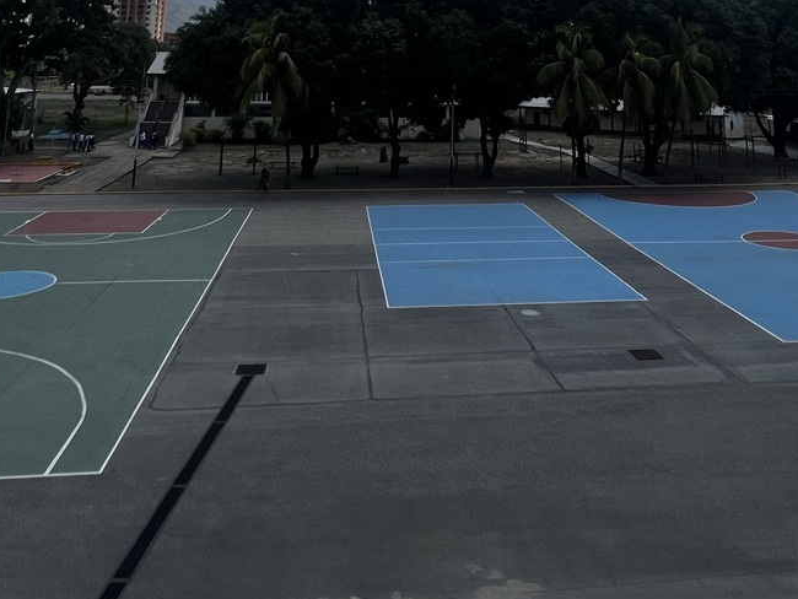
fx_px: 738
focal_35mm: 32
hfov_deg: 56.7
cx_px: 438
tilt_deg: +11.6
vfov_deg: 35.4
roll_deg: -0.6
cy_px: -109
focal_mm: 1.57
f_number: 1.8
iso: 32
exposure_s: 1/3774
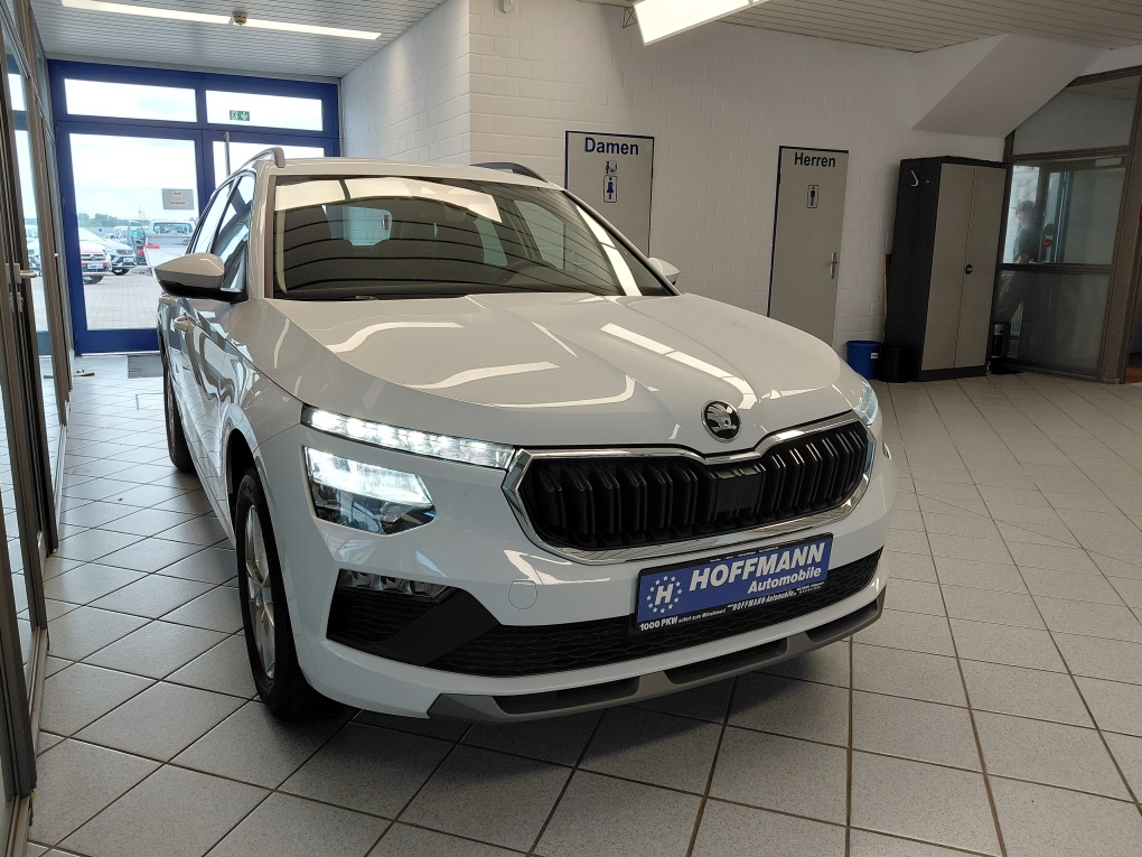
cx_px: 571
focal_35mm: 25
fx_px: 825
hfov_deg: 69.4
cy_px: 428
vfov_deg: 54.9
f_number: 1.8
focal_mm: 4.69
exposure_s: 1/104
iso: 50
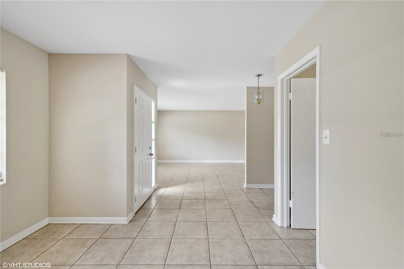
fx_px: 168
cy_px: 134
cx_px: 202
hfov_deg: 100.4
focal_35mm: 15
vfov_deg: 77.3
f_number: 8
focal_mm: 10
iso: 200
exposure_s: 1/13
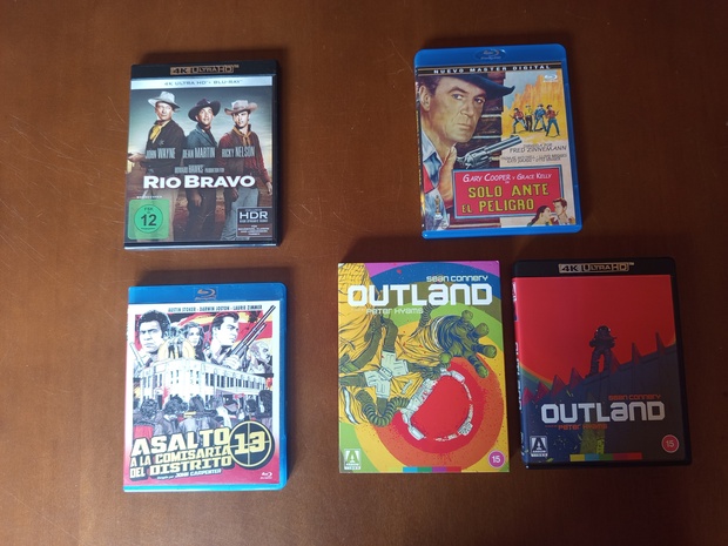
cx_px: 364
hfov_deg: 71.6
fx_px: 505
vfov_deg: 56.8
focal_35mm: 24
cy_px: 273
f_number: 1.7
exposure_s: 1/33.3
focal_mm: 5.24
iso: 354
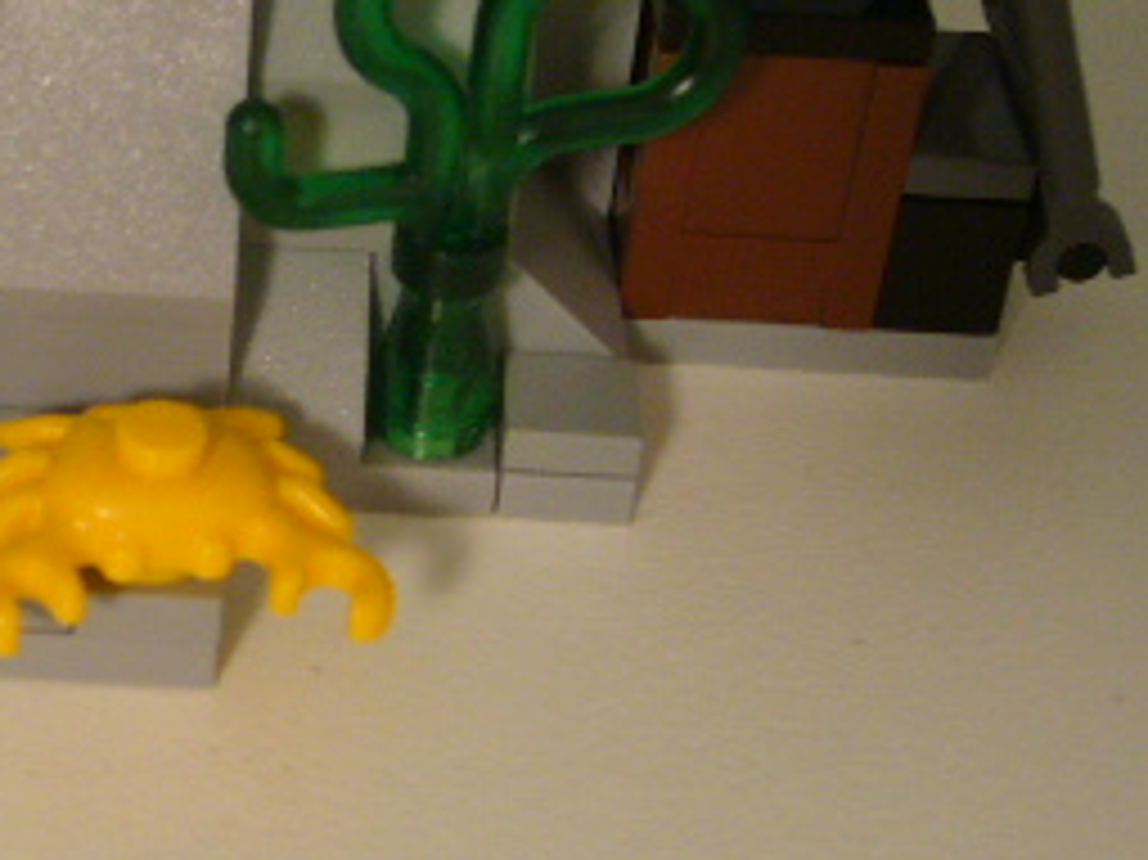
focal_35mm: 88
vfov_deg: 16.8
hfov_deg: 21.6
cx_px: 45
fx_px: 2917
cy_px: 347
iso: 100
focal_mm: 5.8
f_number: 2.8
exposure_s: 1/30
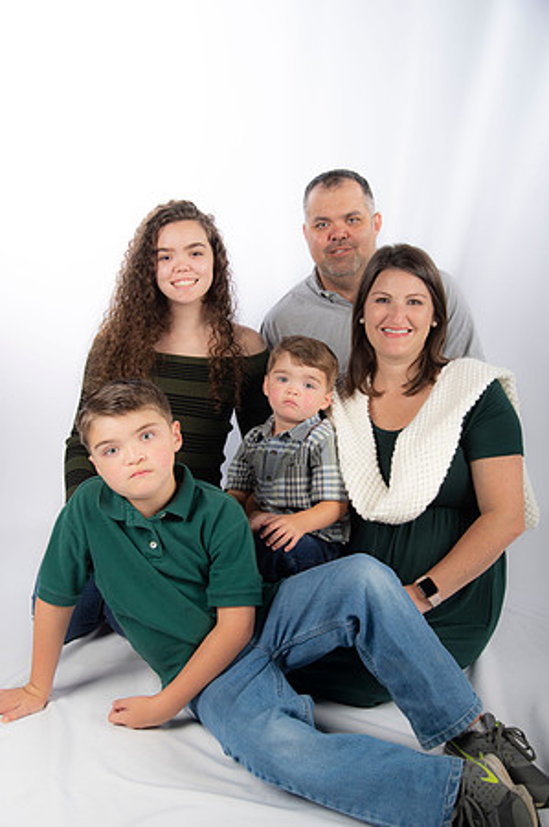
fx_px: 1009
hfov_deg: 30.4
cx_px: 274
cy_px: 414
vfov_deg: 44.5
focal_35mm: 44
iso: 100
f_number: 5.6
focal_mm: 44
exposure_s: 1/200
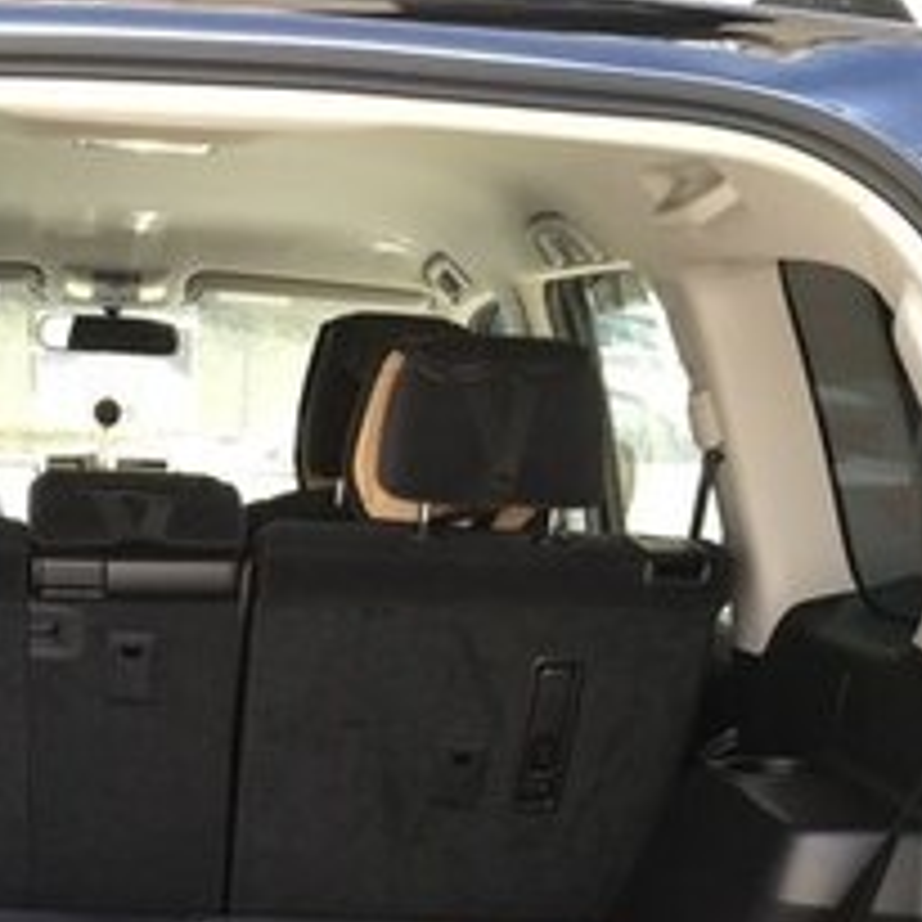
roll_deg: -2.1
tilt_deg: -23.2
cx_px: 175
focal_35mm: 62
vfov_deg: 25.2
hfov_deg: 27.1
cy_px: 1075
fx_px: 1868
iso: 32
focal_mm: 4.15
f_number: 2.2
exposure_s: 1/100
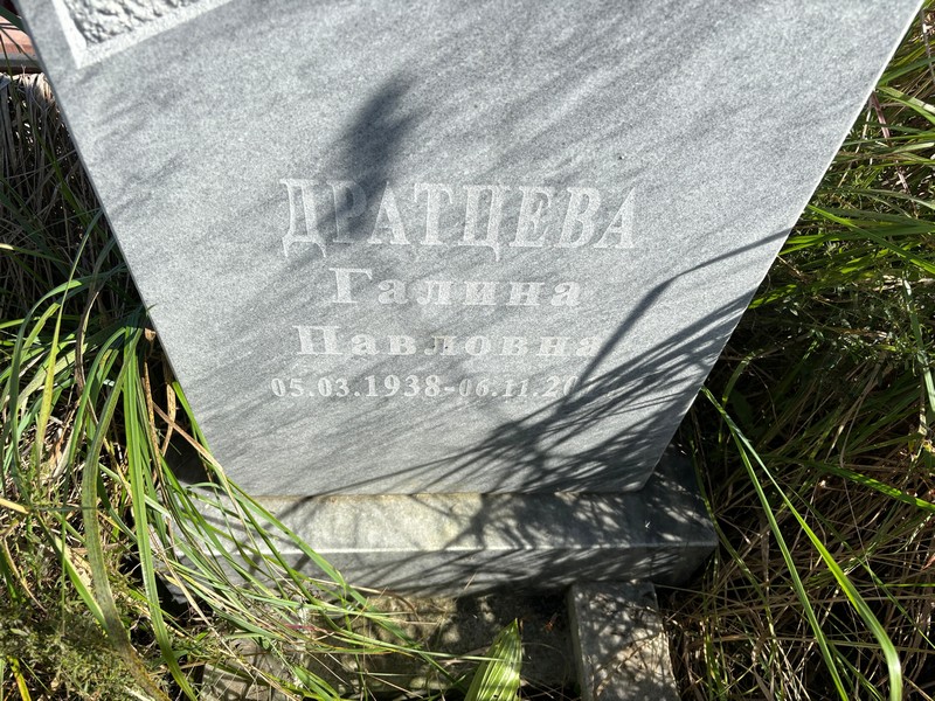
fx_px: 702
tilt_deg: -52.6
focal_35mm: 26
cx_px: 468
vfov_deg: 53.1
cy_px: 350
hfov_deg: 67.3
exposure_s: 1/2639
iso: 50
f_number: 1.6
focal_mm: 5.96
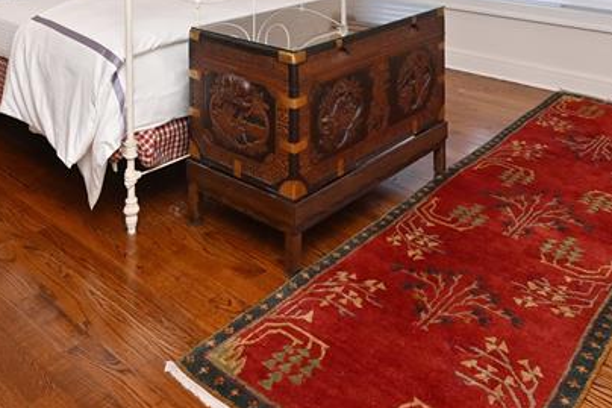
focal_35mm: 38
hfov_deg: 50.5
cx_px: 259
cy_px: -106
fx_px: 646
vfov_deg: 29.2
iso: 800
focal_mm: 15
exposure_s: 1/60
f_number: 10
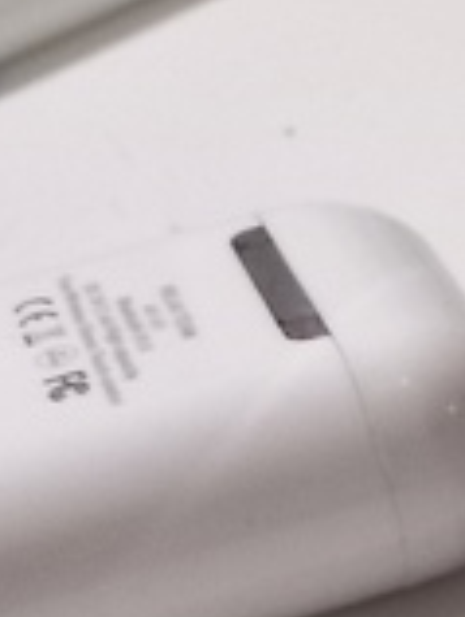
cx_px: 1250
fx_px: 2804
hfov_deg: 8.4
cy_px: 410
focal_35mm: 157
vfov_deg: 12.5
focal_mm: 4
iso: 800
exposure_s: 1/20
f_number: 1.8
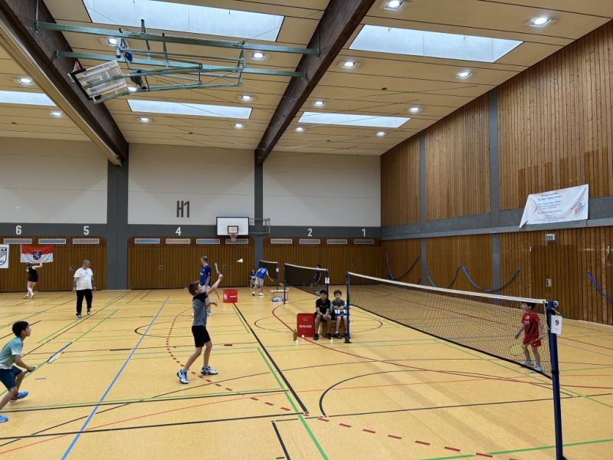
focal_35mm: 26
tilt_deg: +2.0
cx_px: 306
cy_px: 230
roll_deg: +0.4
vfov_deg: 53.1
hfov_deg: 67.3
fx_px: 460
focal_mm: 5.7
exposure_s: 1/121
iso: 64
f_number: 1.5
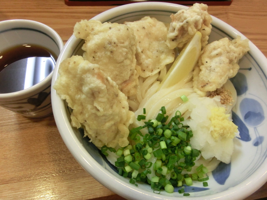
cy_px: 100
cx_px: 134
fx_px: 185
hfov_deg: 71.6
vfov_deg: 56.8
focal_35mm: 24
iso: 400
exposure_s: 1/60
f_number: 3
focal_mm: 4.24
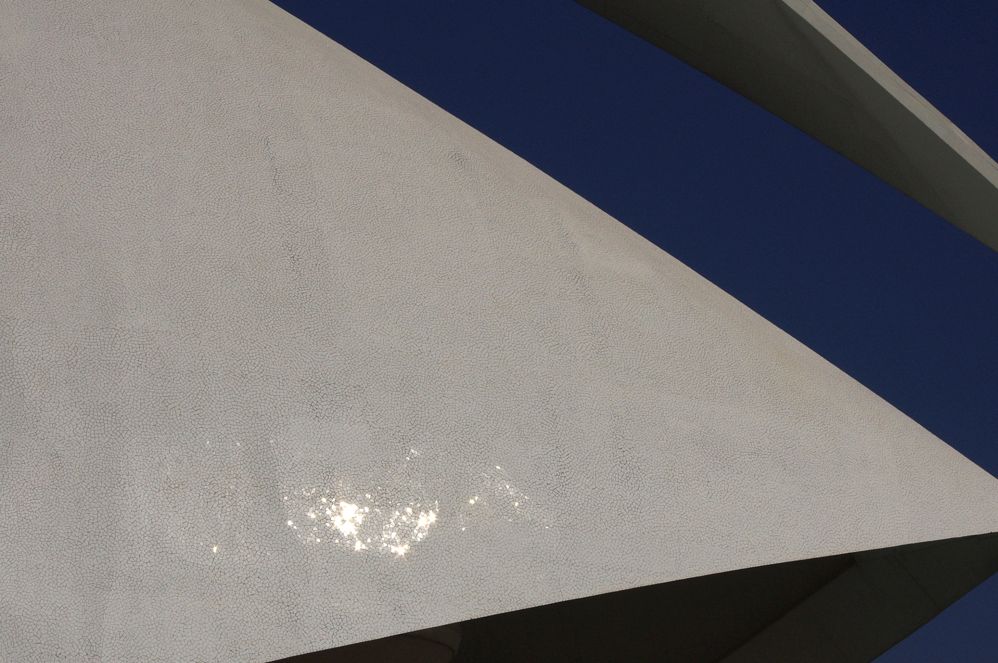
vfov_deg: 10.6
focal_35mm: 129
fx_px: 3572
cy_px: 397
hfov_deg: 15.9
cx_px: 472
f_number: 18
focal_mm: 70
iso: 400
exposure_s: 1/2000
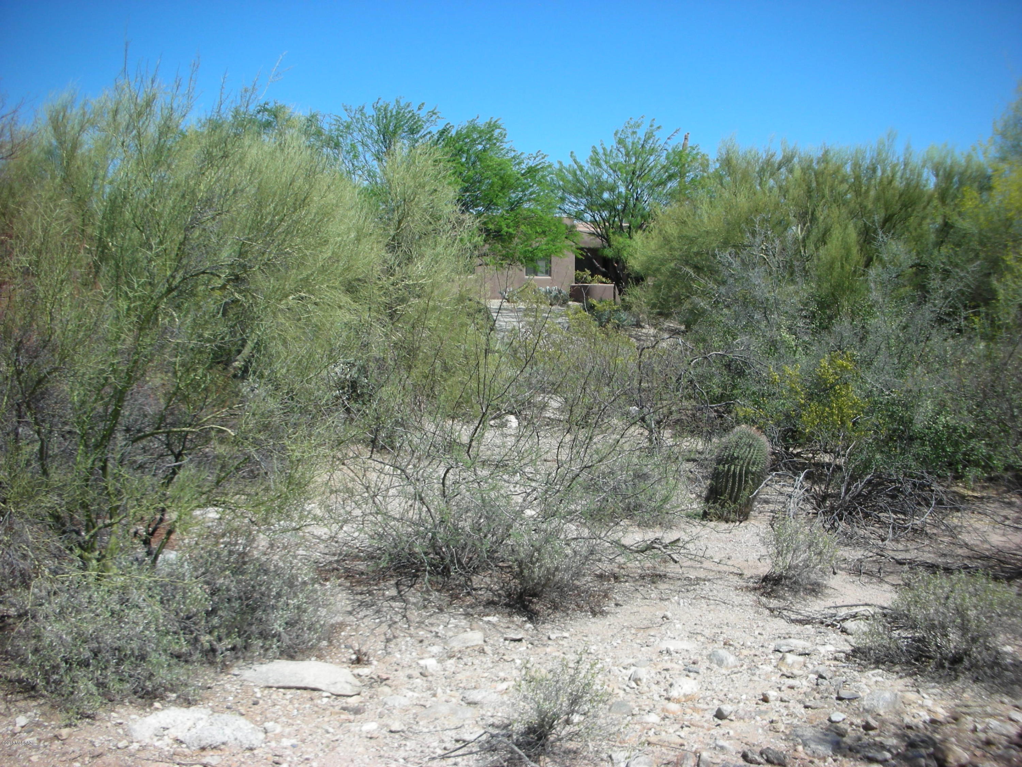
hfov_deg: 52.6
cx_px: 511
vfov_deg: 40.7
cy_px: 384
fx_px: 1033
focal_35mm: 35
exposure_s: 1/90
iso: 50
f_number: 8.5
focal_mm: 5.8
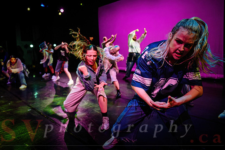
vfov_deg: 50.4
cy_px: 70
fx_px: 160
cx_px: 115
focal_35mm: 26
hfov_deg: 70.4
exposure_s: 1/300
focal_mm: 24
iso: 2000
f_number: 2.8
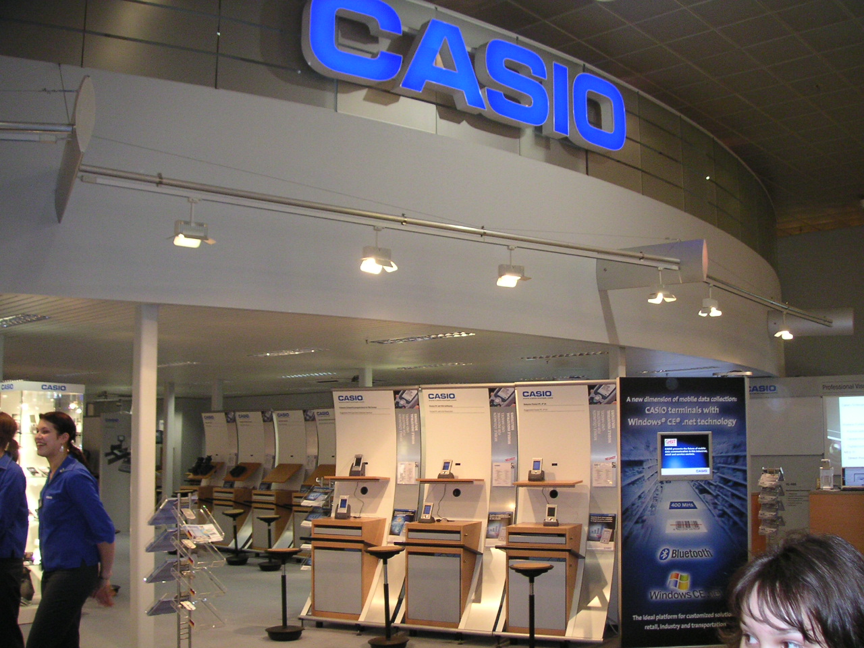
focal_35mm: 37
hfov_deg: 50.1
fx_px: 924
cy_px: 324
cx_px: 432
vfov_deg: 38.7
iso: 160
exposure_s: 1/45
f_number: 2.8
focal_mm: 5.7
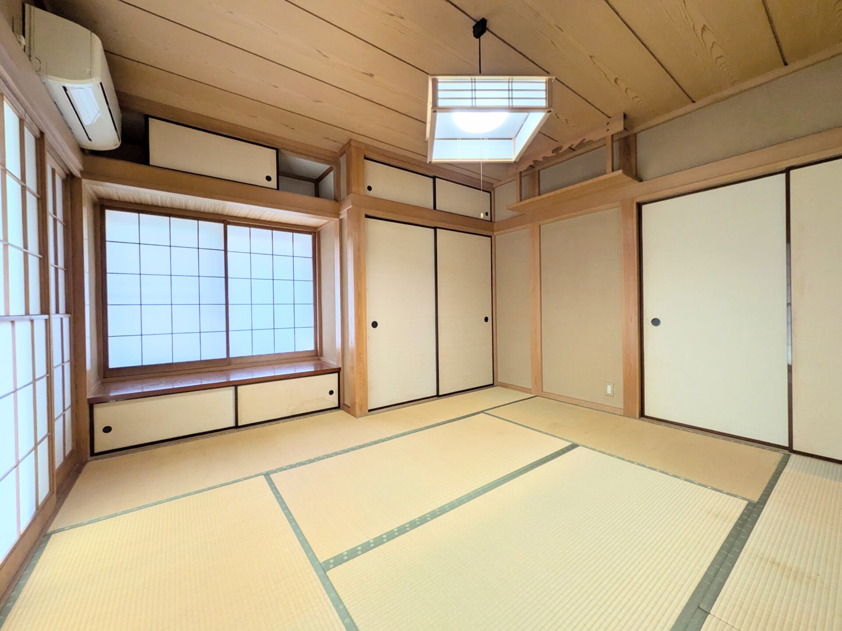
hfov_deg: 102.1
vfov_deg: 85.7
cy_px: 316
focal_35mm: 14
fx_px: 341
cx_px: 421
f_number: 2.2
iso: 52
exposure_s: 1/123
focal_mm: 1.85
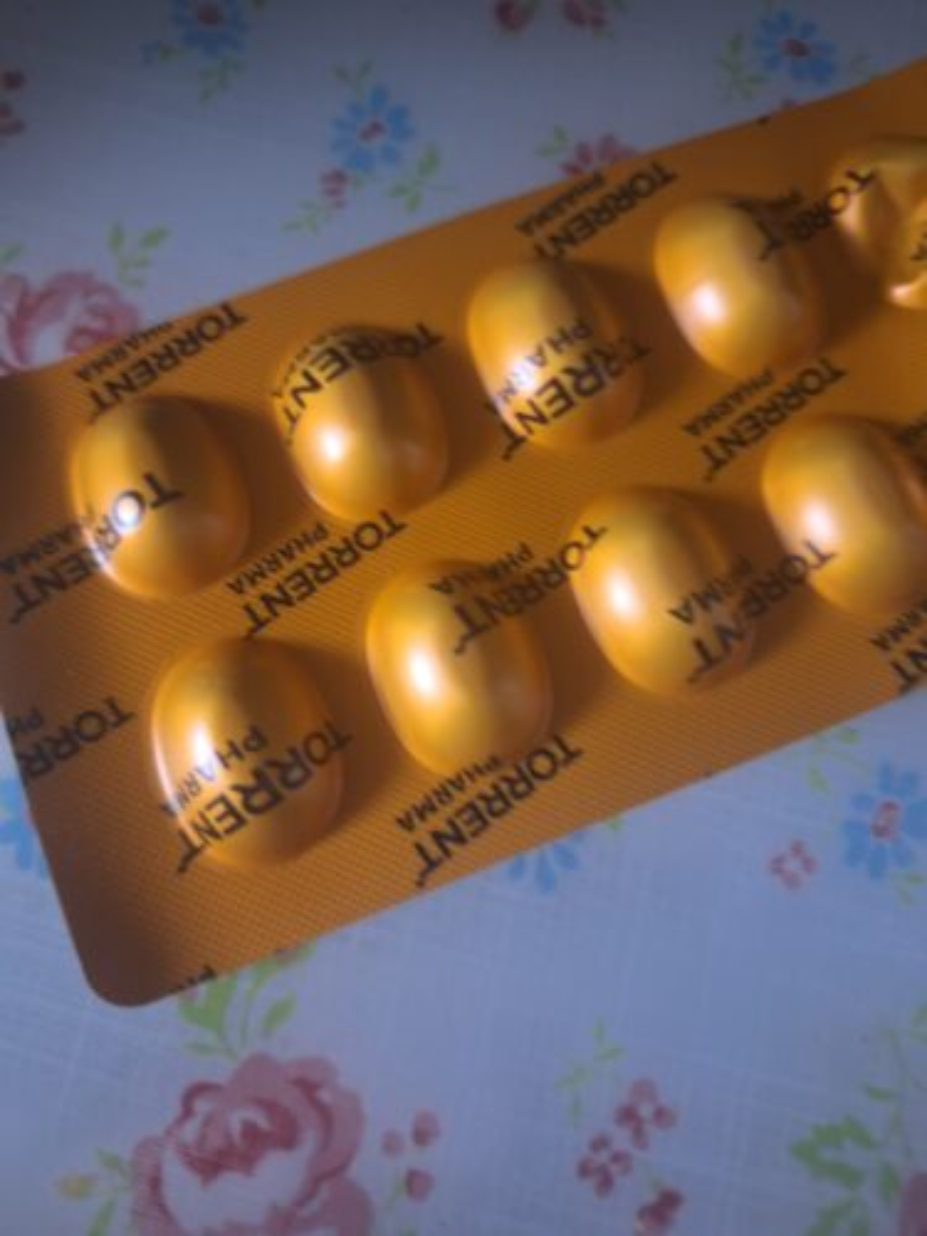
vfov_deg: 73.9
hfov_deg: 58.9
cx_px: 464
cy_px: 618
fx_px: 821
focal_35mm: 23
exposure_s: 1/24
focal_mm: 5.54
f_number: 1.8
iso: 320
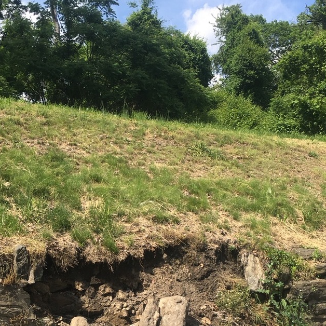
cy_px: 260
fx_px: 522
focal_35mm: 49
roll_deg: -1.1
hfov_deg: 34.6
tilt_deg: -4.9
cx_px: 132
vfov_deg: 33.7
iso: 25
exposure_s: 1/1221
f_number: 2.2
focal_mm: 4.15
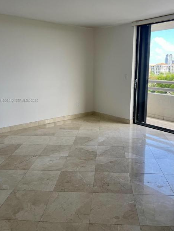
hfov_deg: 48.1
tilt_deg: -9.6
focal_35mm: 29
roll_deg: -0.6
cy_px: 100
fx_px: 194
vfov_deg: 61.4
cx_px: 97
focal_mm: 5.1
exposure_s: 1/273
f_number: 1.6
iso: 32
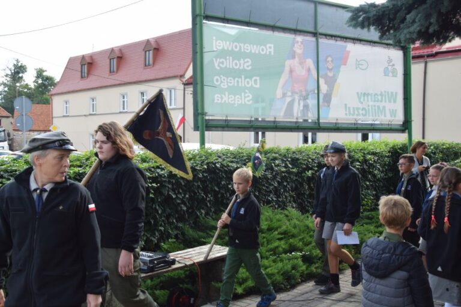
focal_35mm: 39
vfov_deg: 34.2
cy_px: 154
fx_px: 499
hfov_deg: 49.6
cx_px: 230
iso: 400
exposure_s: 1/250
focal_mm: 26
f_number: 8
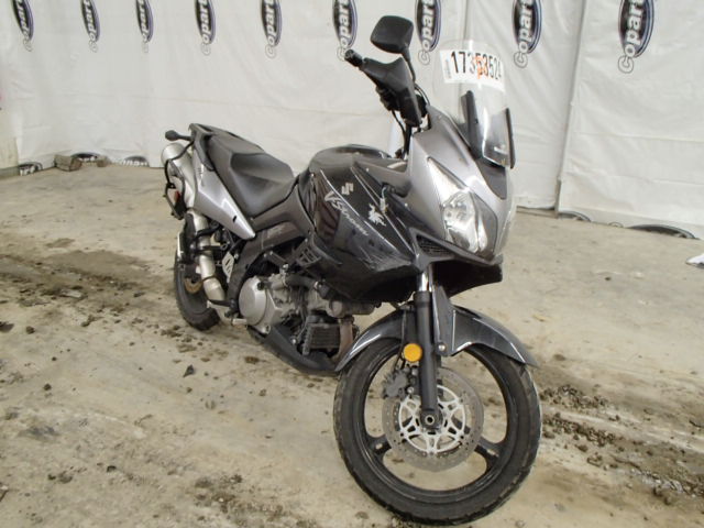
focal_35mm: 28
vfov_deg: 49.7
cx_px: 352
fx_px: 569
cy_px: 264
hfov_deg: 63.4
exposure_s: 1/30
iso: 320
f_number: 3.9
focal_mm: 5
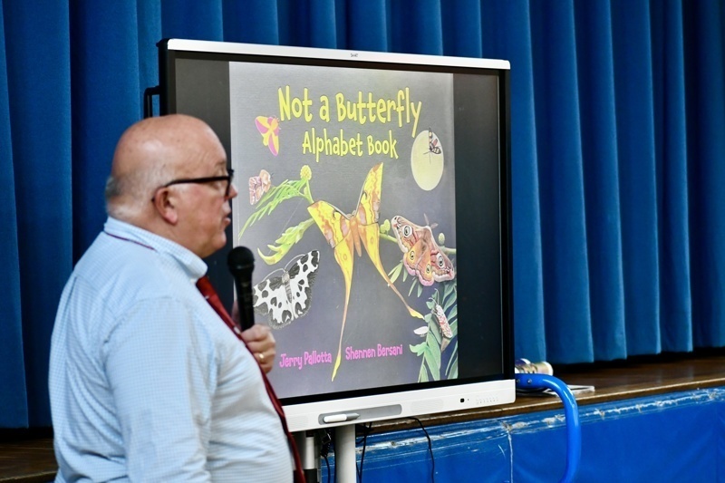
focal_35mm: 142
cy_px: 242
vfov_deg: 9.7
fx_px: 2859
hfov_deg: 14.5
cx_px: 362
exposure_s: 1/100
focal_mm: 95
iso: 3200
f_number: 5
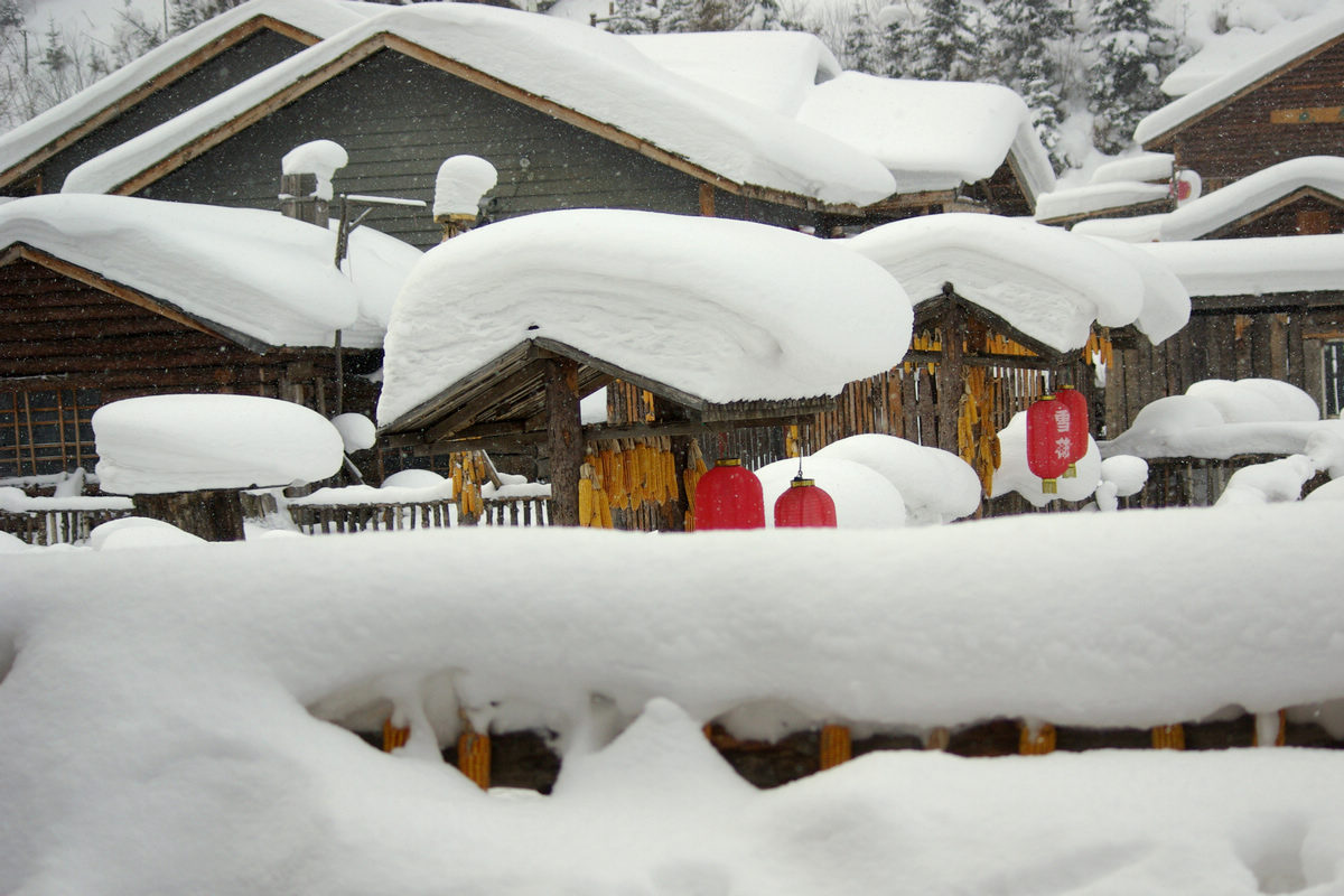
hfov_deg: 24.6
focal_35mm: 82
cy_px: 448
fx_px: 3080
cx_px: 672
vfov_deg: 16.6
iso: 400
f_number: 5
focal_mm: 55
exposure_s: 1/1250
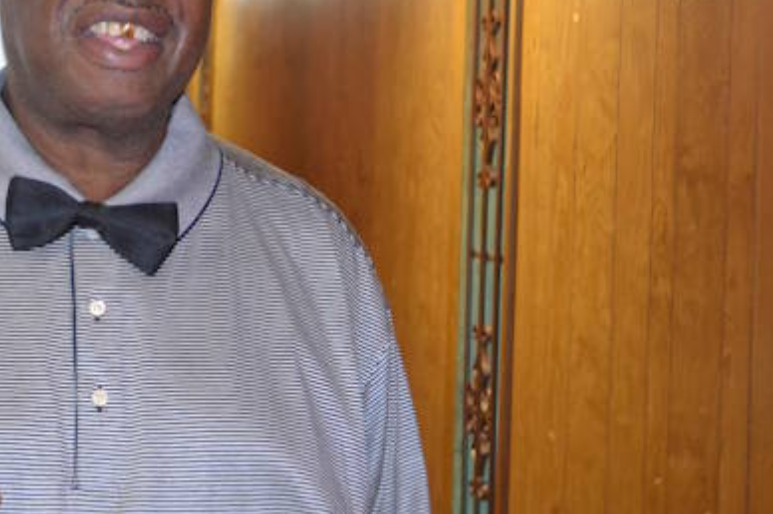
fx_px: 2124
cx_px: 173
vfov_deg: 13.8
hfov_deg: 20.4
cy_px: 154
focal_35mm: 99
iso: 2800
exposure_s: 1/60
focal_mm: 32
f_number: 4.8
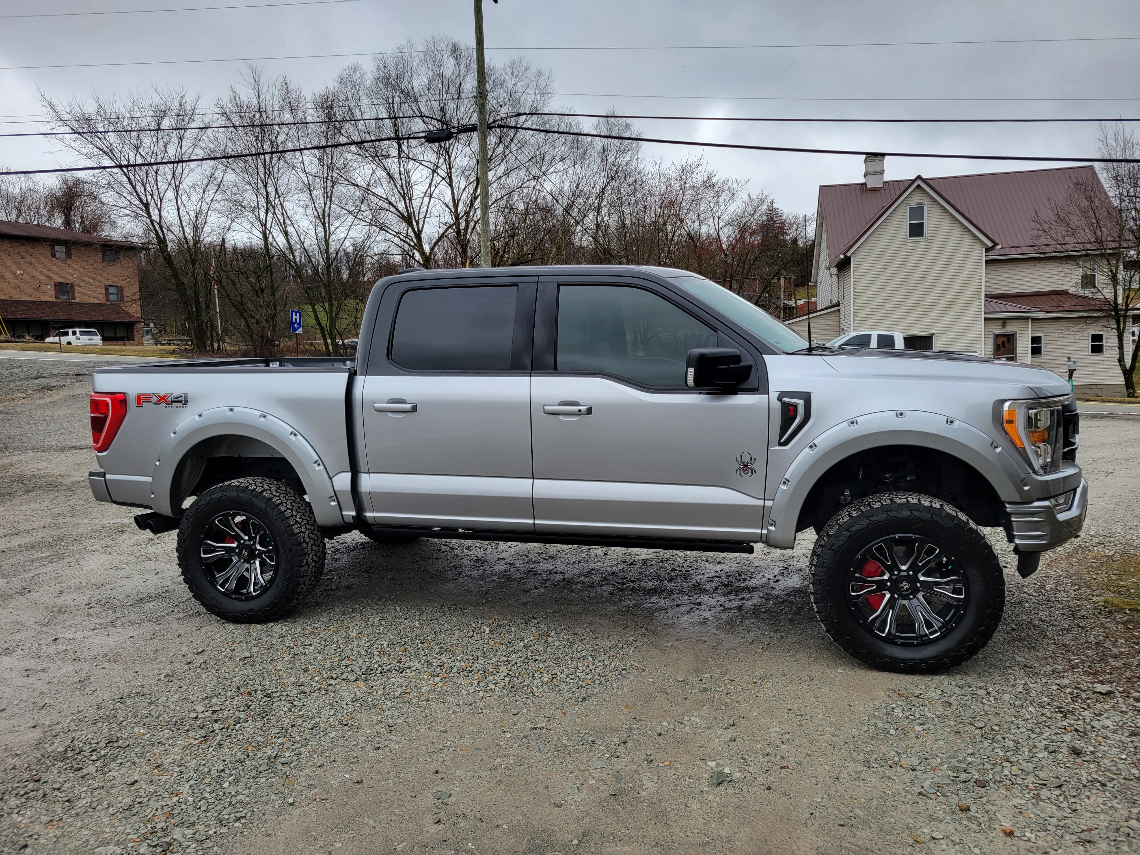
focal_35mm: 26
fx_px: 856
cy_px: 428
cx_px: 570
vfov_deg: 53.1
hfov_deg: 67.3
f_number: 1.8
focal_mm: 5.4
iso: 40
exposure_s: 1/348
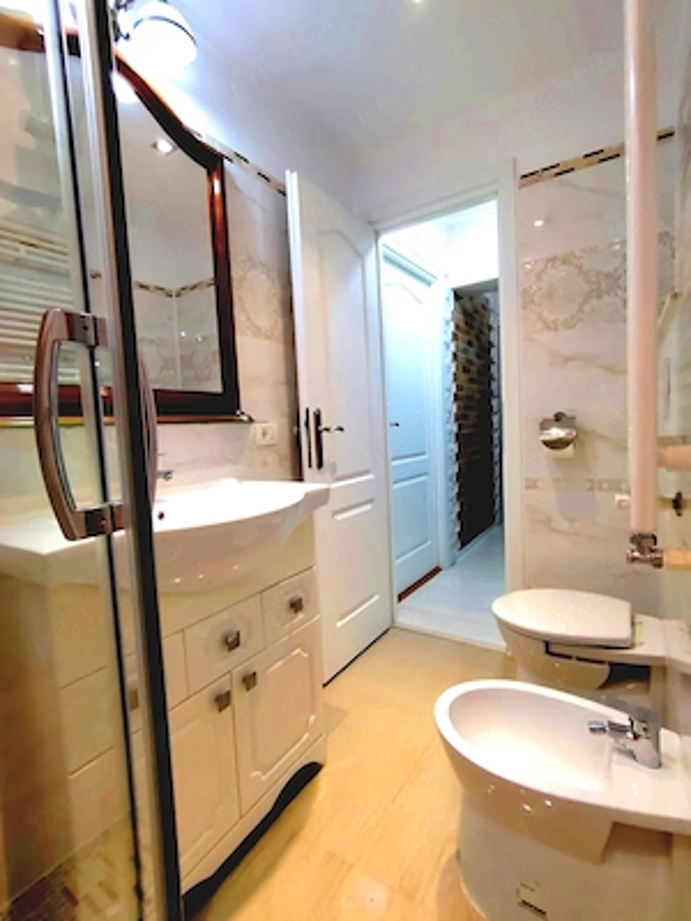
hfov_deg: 74.7
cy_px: 460
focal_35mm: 17
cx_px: 346
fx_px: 452
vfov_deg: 91.0
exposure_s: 1/100
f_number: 2.2
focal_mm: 1.42
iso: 255
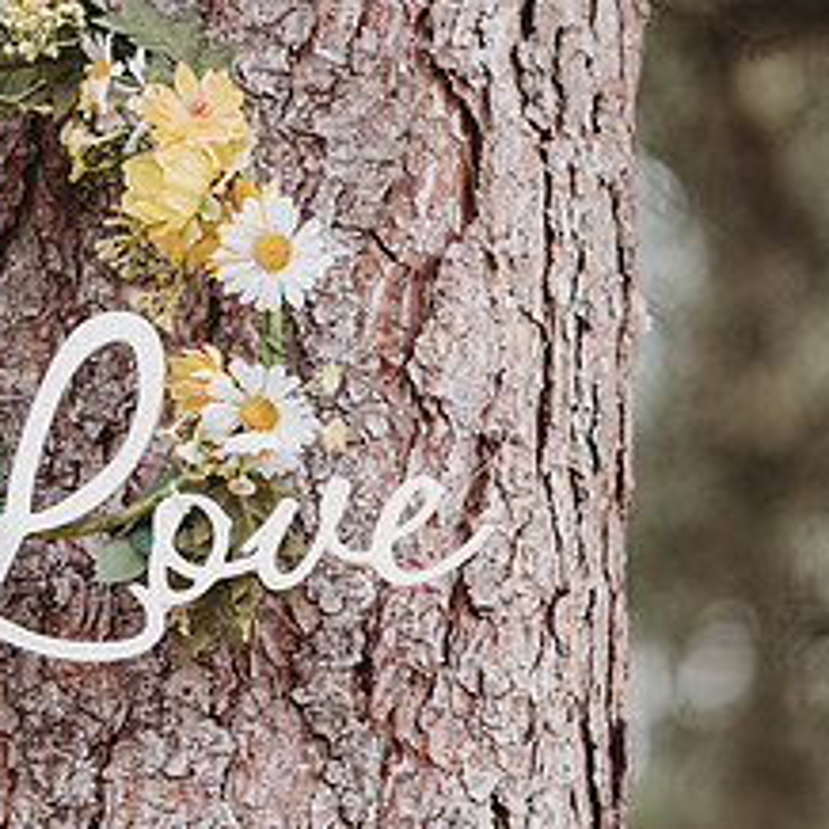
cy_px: 310
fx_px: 5202
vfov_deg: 9.1
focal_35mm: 192
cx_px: 72
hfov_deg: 9.1
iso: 200
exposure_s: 1/320
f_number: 1.8
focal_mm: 85
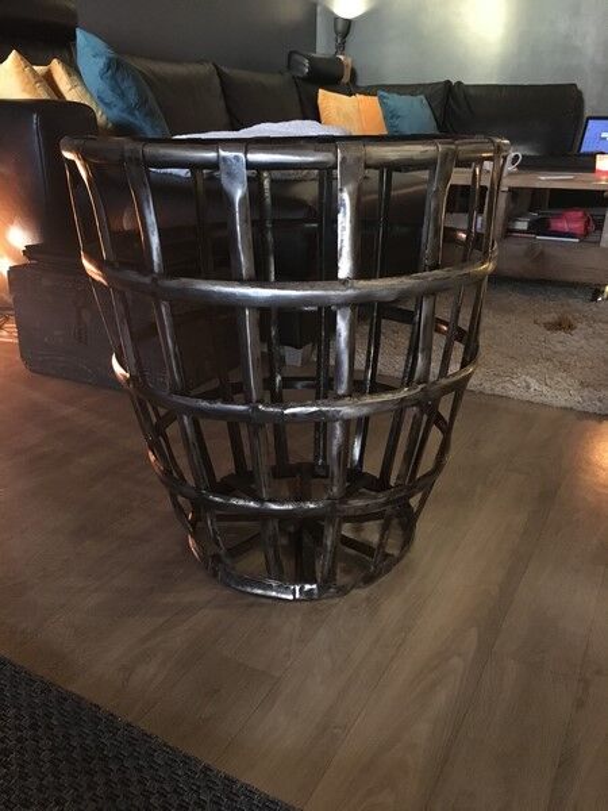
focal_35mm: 29
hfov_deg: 48.2
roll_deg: +0.2
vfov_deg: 61.7
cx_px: 304
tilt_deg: -21.1
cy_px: 406
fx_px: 679
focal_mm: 4.15
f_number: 2.2
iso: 500
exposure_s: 1/17
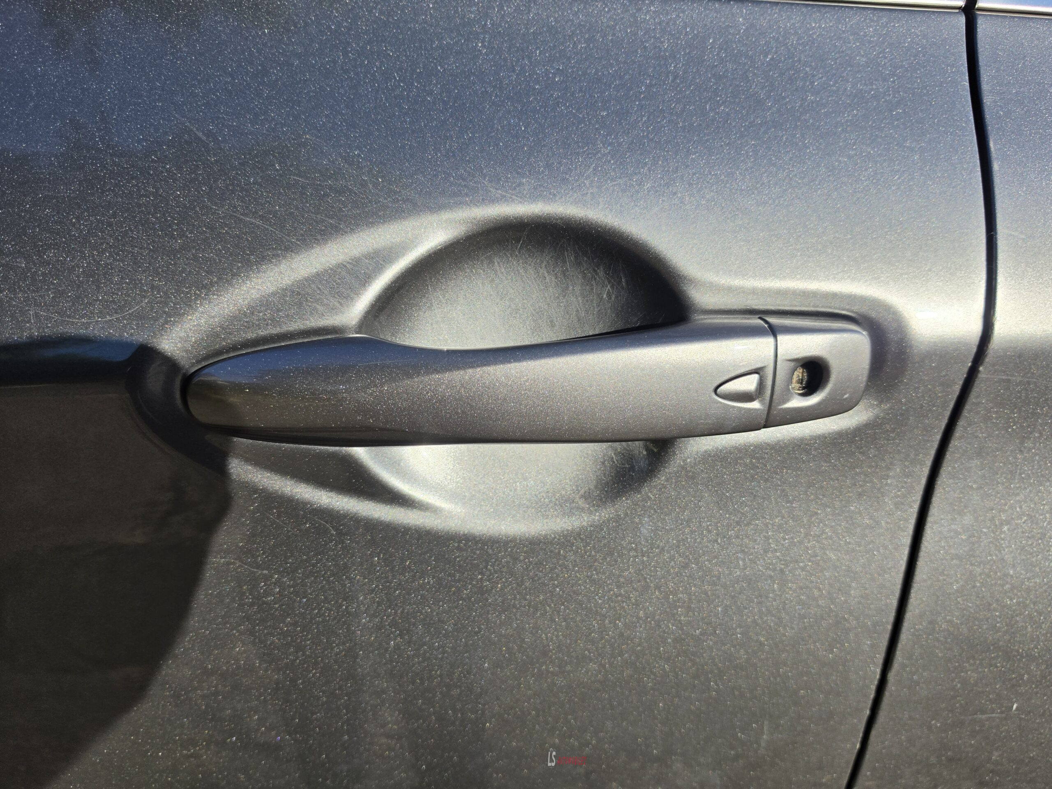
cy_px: 394
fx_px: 699
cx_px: 526
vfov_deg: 58.9
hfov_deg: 73.9
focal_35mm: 23
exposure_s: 1/7622
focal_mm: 6.5
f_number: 1.4
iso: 64
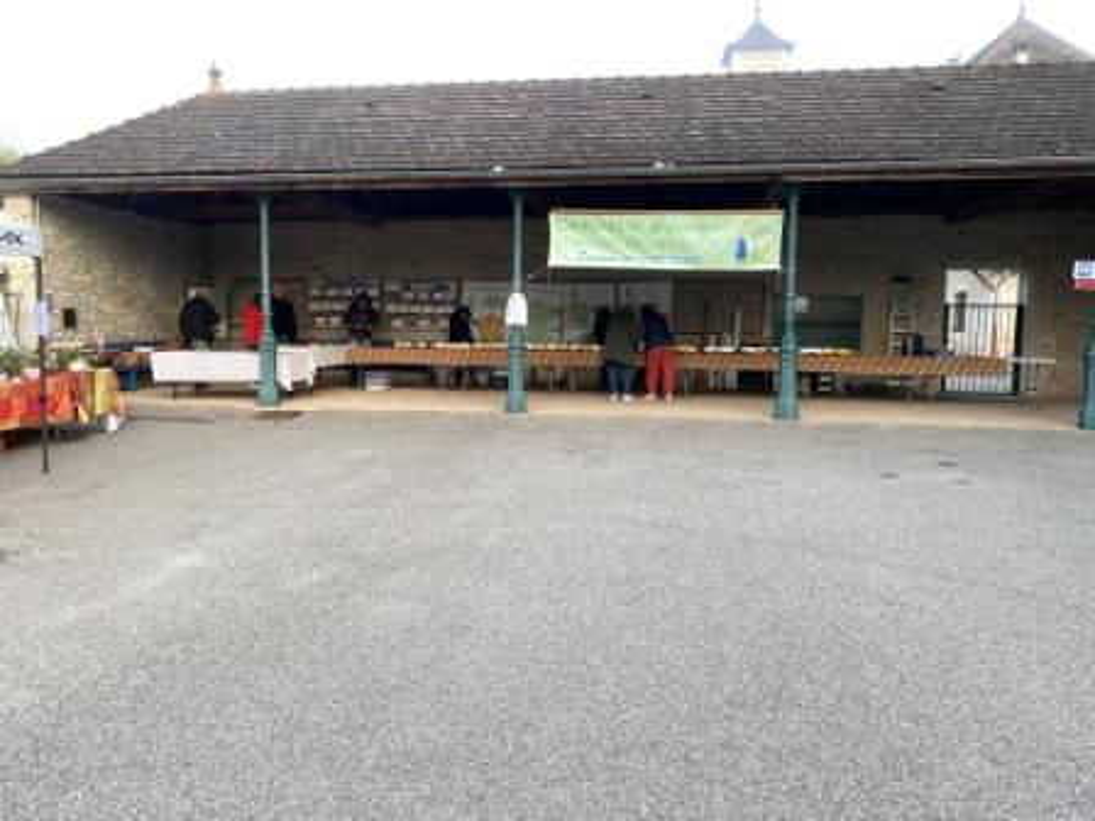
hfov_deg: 67.3
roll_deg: -0.6
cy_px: 410
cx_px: 548
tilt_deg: -5.7
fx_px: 822
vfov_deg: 53.1
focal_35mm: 26
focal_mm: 4.25
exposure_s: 1/129
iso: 32
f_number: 1.8
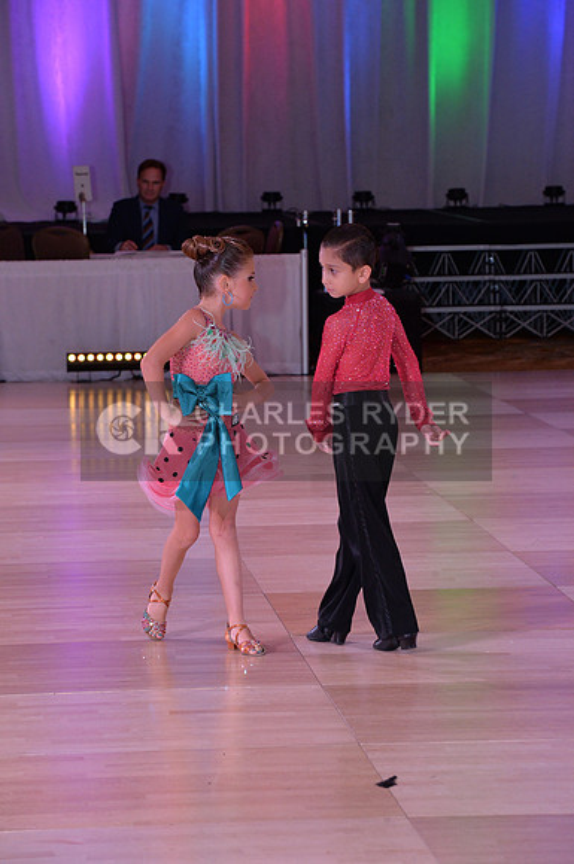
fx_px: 3718
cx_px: 287
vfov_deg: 13.3
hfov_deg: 8.8
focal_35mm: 155
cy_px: 432
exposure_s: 1/250
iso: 2000
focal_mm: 155
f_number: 8
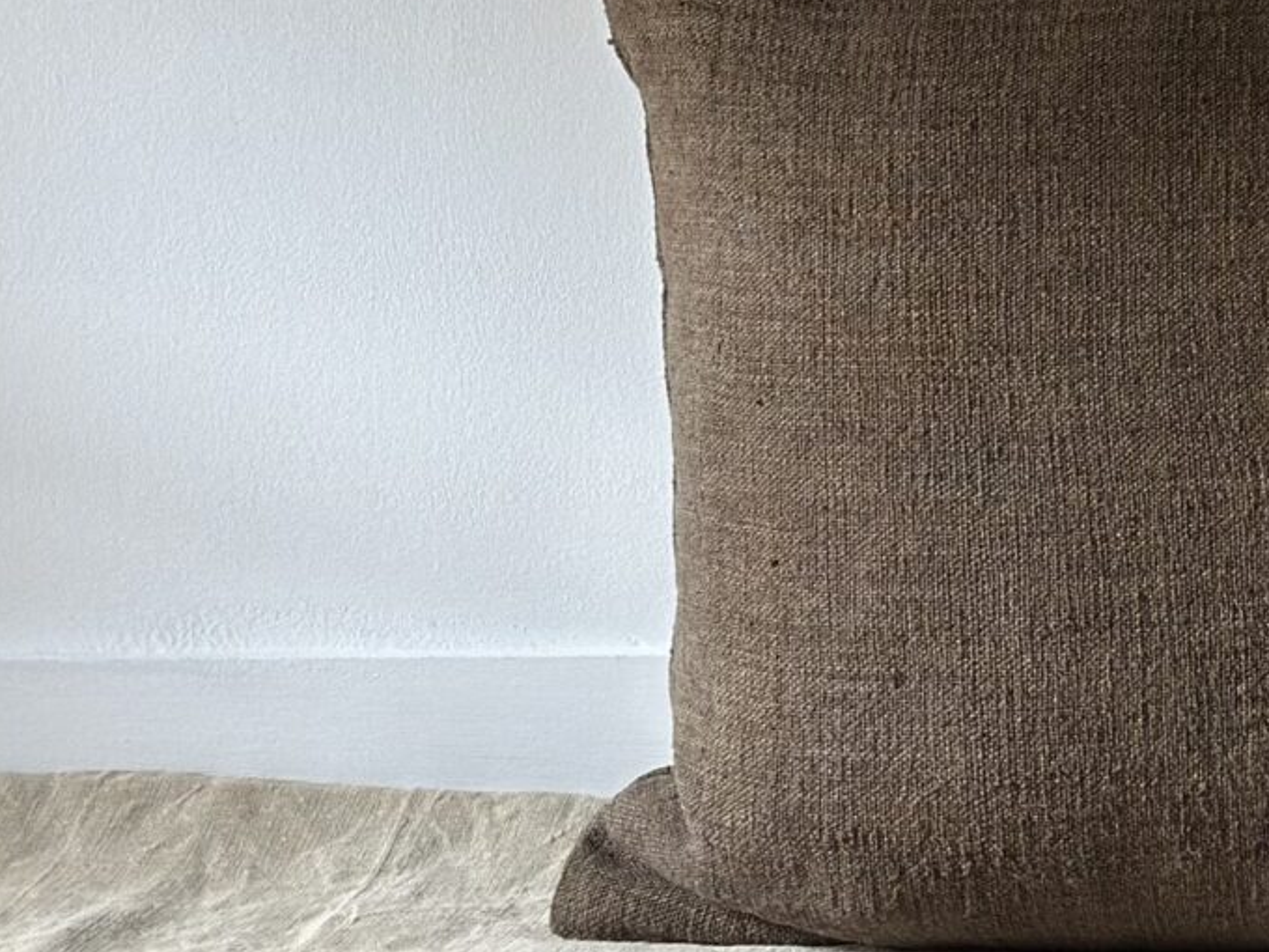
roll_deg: +0.4
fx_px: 4656
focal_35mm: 127
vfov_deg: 11.6
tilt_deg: -5.0
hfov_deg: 15.0
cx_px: 1553
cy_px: 6
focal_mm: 6.86
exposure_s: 1/60
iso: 160
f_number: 1.78
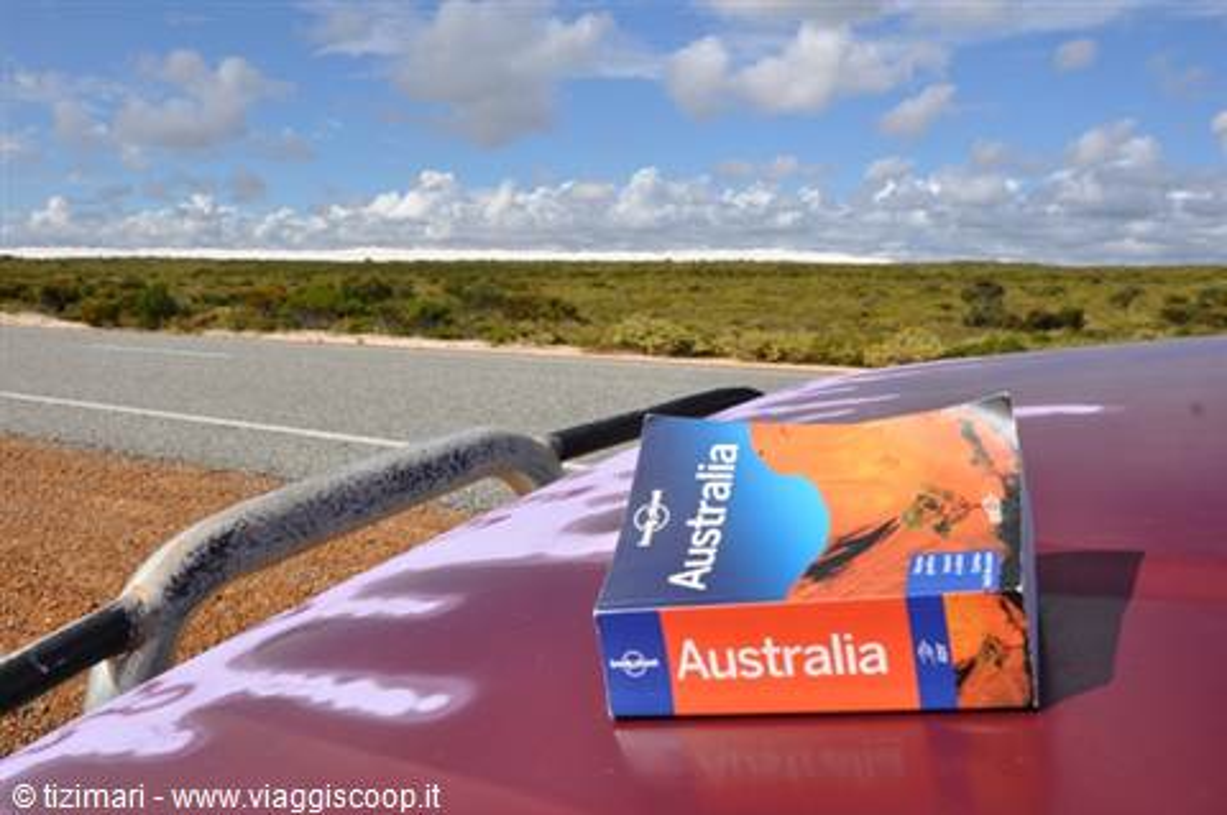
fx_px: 1124
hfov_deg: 57.3
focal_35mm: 33
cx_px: 614
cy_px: 408
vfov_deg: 39.9
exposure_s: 1/400
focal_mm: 22
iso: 200
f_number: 10
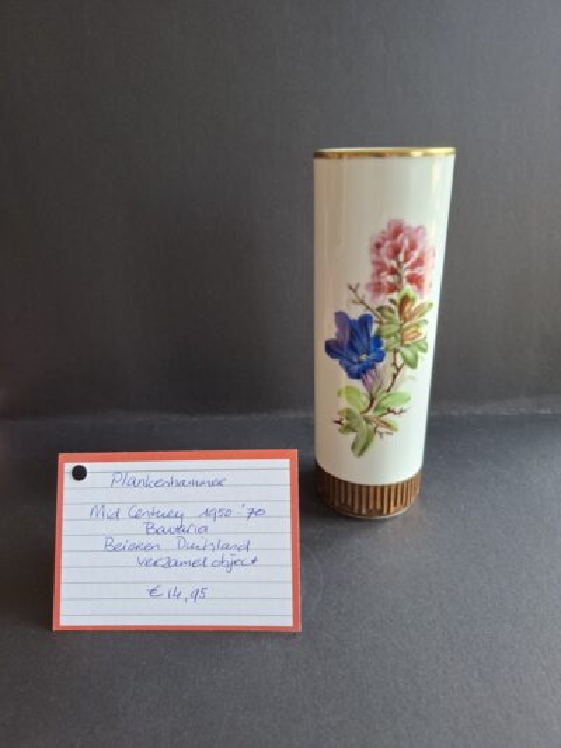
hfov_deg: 58.9
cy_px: 374
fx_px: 497
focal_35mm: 23
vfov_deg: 73.9
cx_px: 280
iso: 200
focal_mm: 5.54
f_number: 1.8
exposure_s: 1/100
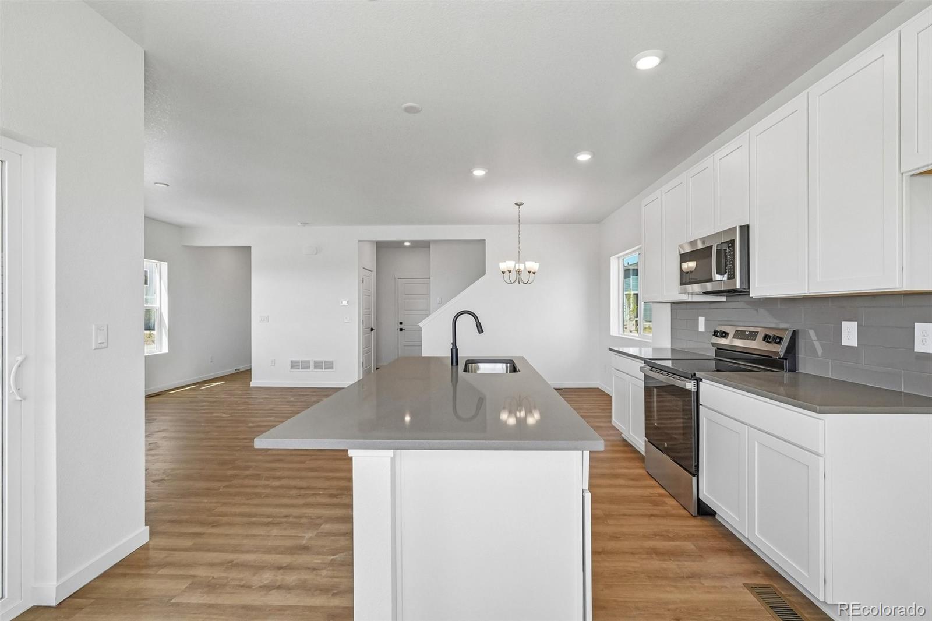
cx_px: 466
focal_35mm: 15
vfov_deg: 77.3
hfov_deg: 100.4
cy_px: 310
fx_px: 388
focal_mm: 10
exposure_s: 1/50
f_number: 8
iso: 800
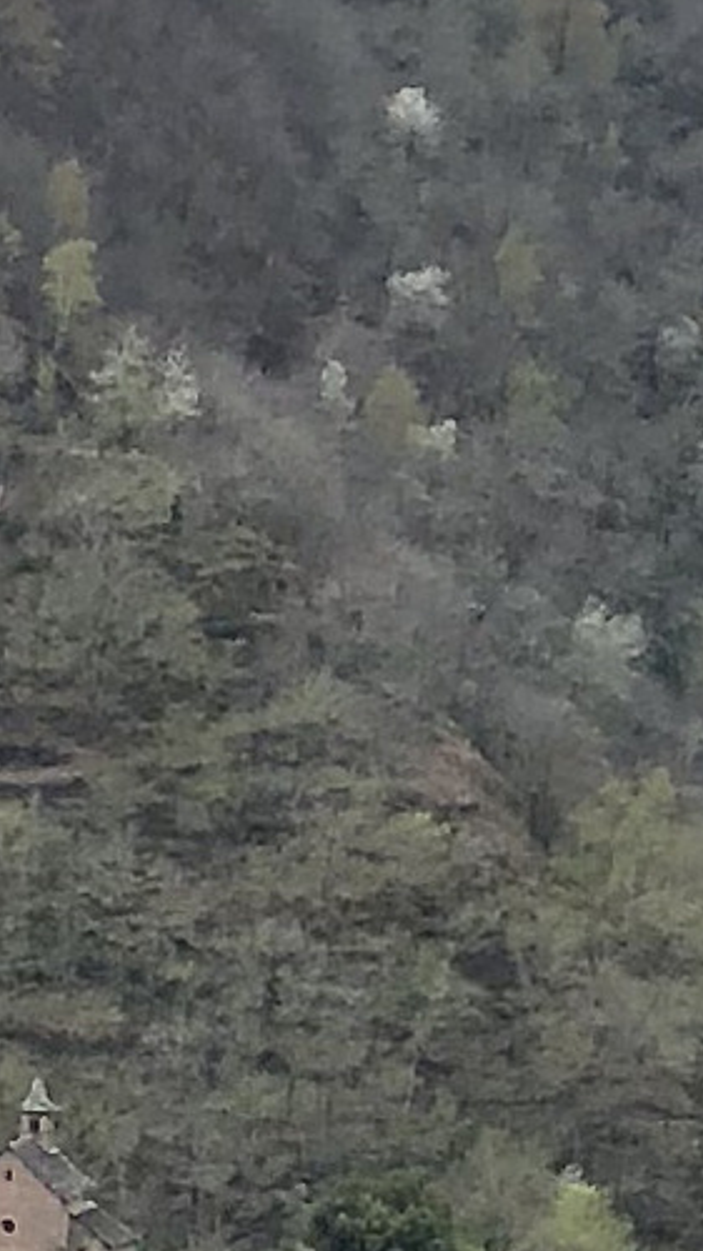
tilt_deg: -11.5
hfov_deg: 5.0
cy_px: 1756
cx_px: 886
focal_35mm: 244
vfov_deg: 8.7
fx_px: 8091
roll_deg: -3.7
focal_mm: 4
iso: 20
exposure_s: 1/706
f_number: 1.8
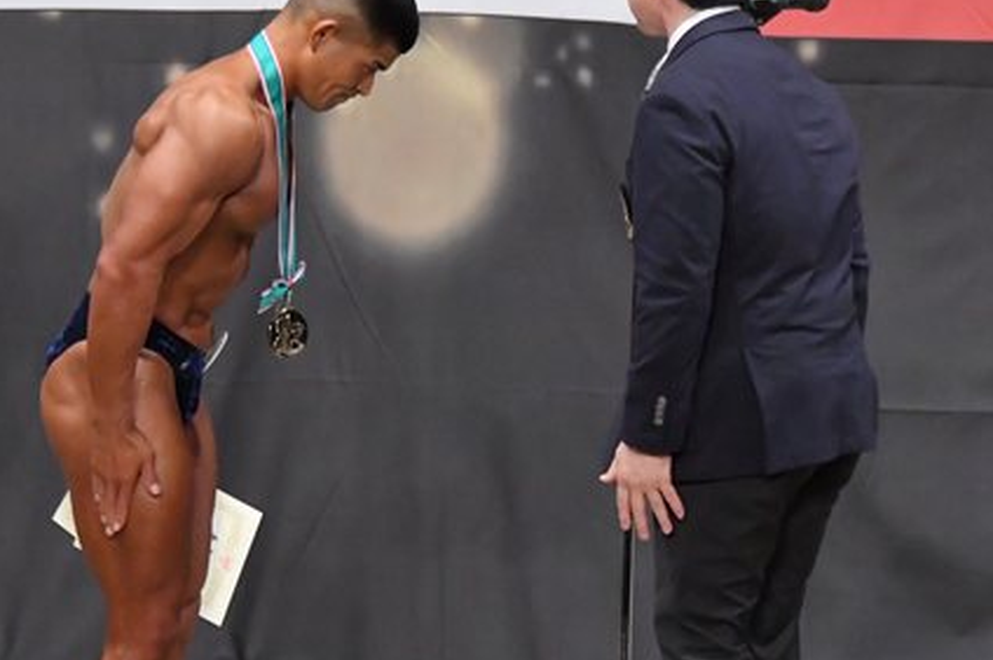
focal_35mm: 369
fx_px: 10170
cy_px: 386
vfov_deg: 3.7
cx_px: 484
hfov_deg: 5.6
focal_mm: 135
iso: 6400
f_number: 5.6
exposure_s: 1/400
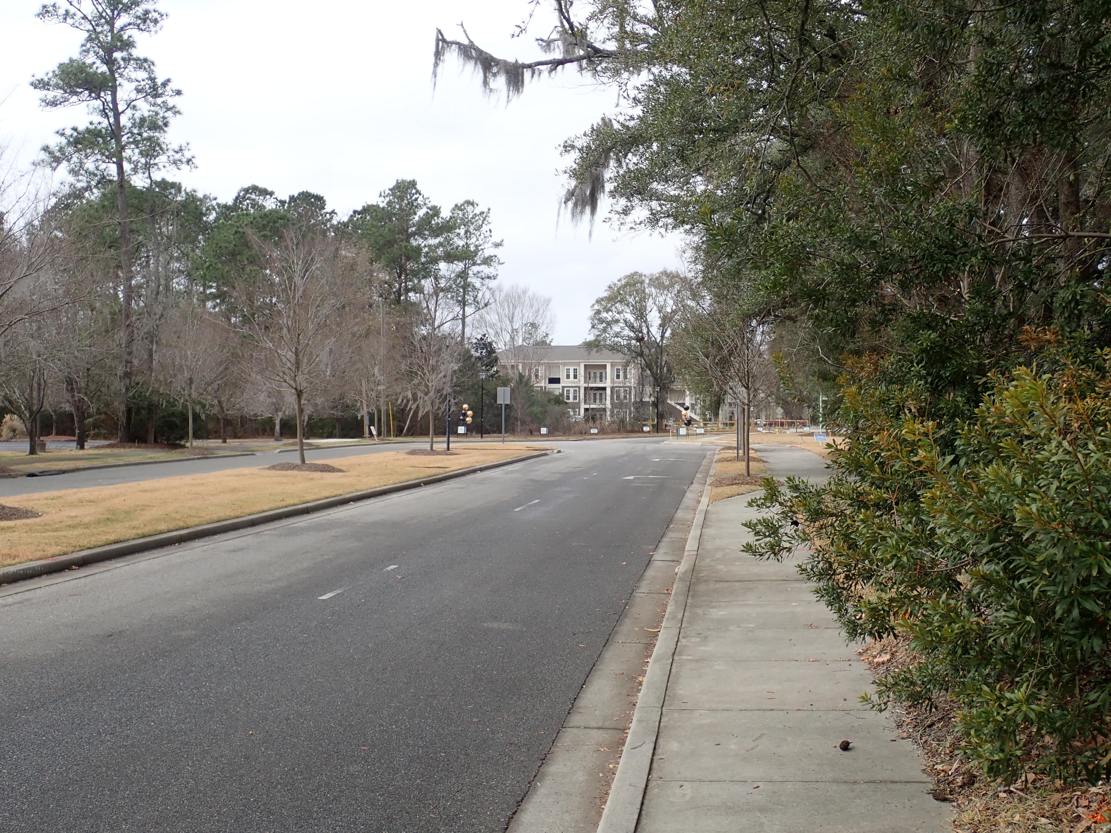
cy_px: 416
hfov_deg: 46.8
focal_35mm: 40
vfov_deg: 36.0
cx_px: 556
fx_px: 1284
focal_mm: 7.34
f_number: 4
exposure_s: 1/320
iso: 100
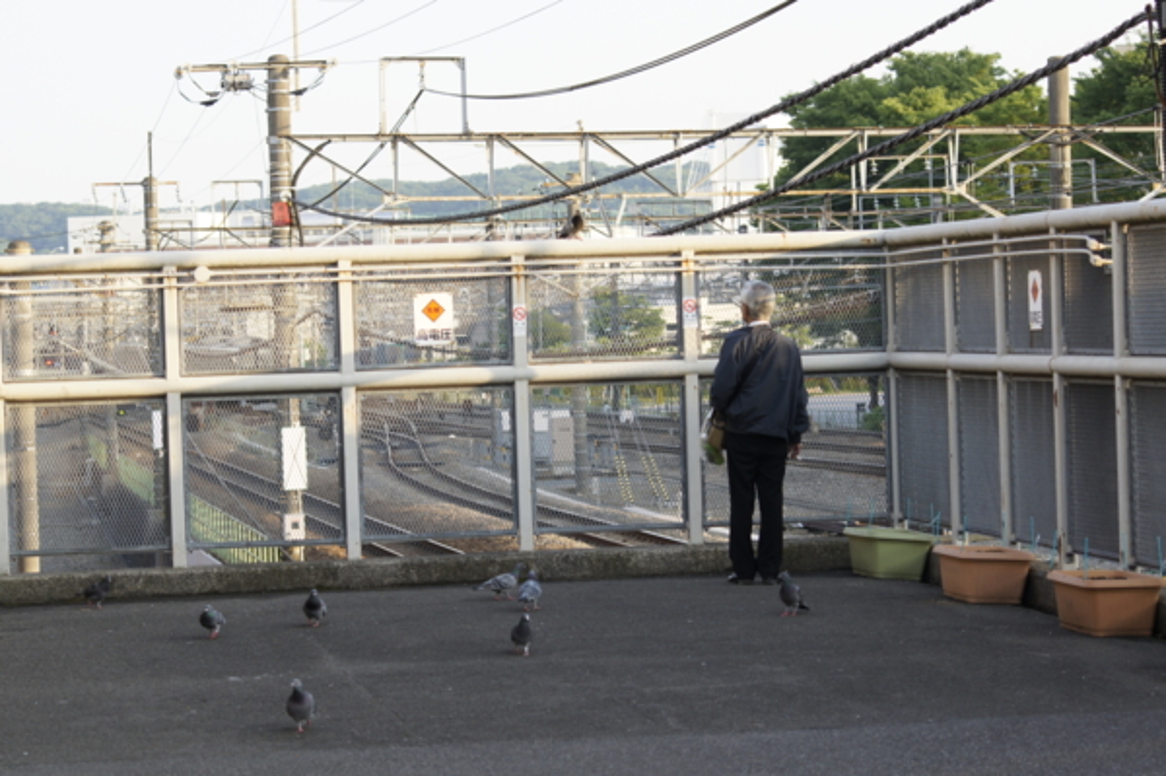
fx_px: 3398
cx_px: 583
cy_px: 388
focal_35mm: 105
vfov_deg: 13.0
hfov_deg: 19.5
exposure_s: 1/160
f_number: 6.3
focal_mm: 70
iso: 200
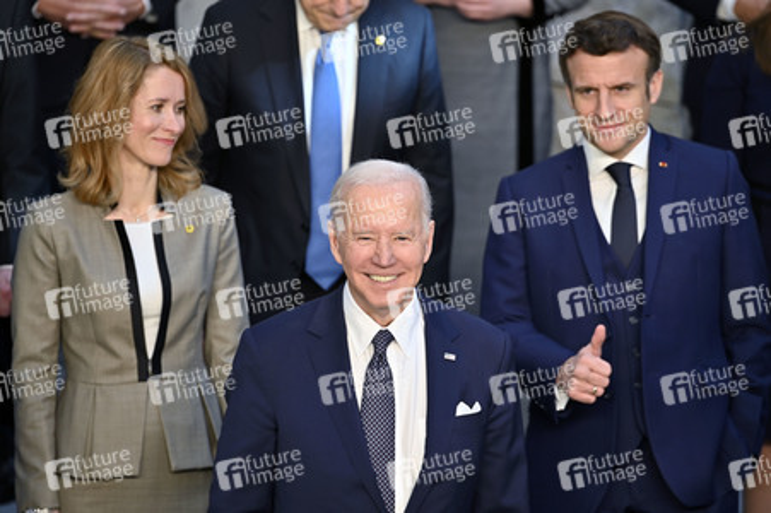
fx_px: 3745
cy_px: 256
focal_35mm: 175
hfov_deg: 11.8
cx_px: 386
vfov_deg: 7.8
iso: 400
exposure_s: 1/400
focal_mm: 175
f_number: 2.8
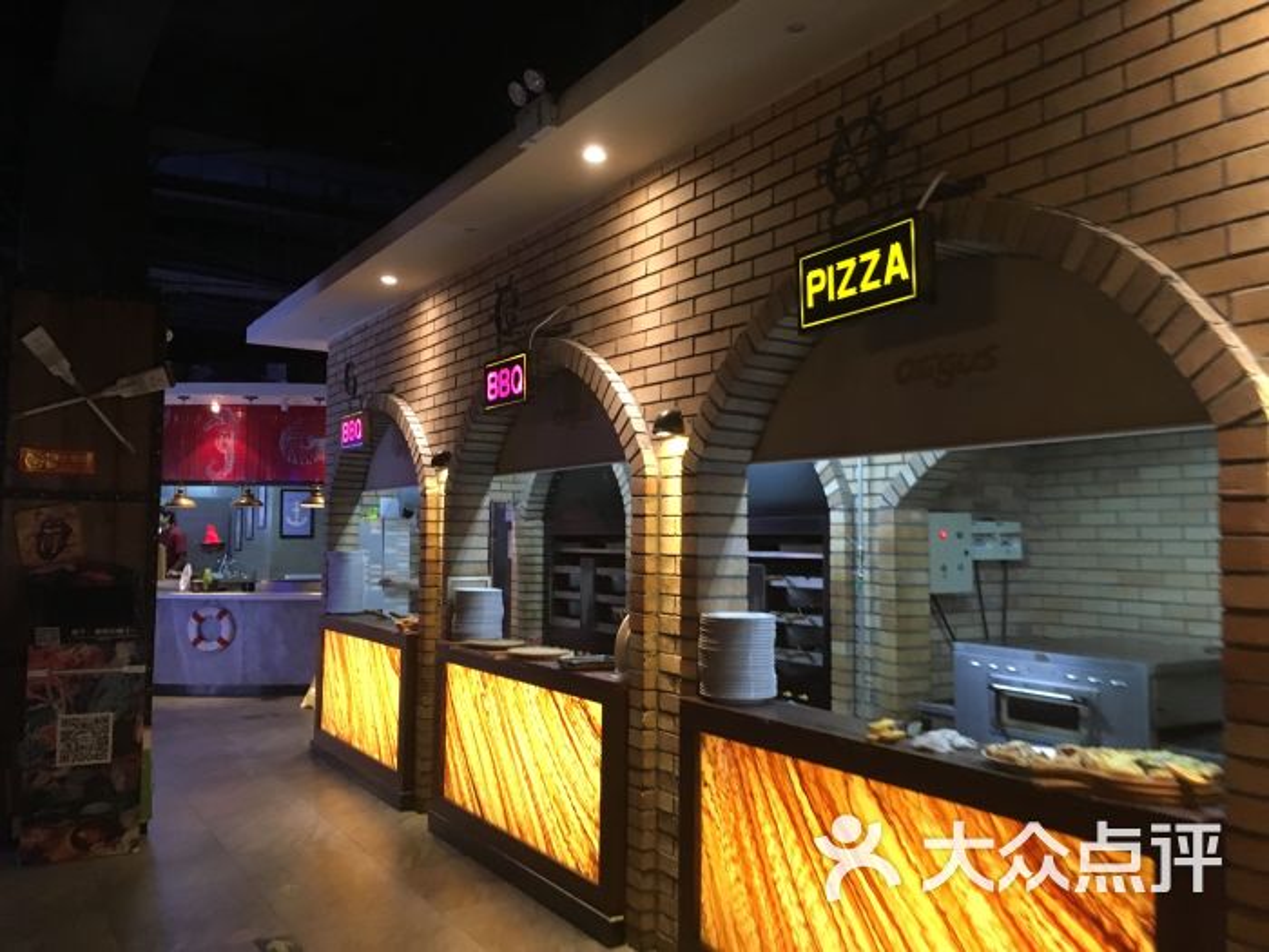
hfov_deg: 61.7
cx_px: 634
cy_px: 476
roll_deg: -0.6
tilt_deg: +9.6
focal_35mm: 29
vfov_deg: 48.2
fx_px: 1063
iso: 200
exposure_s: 1/17
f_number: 2.2
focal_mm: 4.15
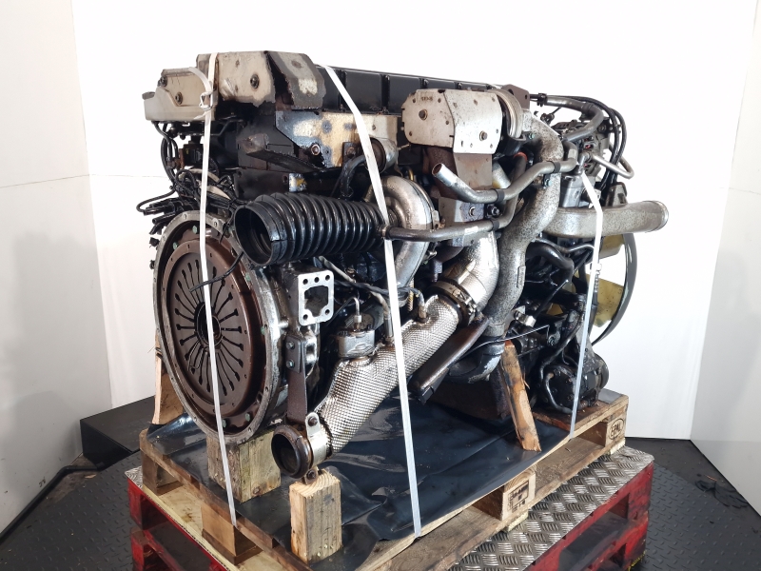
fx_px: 506
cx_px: 380
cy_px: 286
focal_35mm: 23
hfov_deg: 73.9
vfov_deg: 58.9
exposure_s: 1/50
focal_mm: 6.4
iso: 125
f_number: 1.8
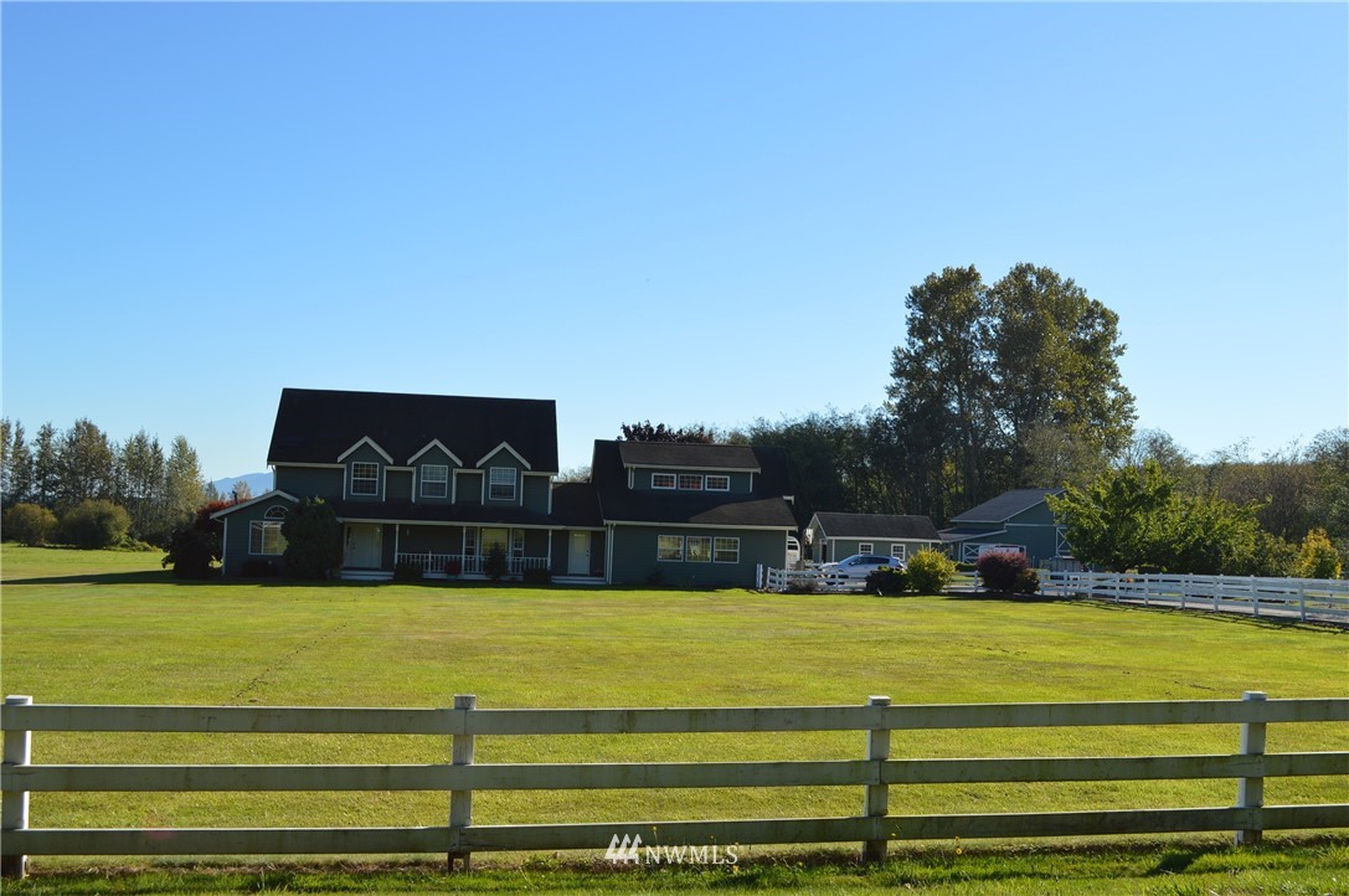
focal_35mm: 39
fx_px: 1460
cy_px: 448
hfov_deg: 49.6
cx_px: 674
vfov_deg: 34.1
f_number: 8
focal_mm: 26
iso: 100
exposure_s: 1/250
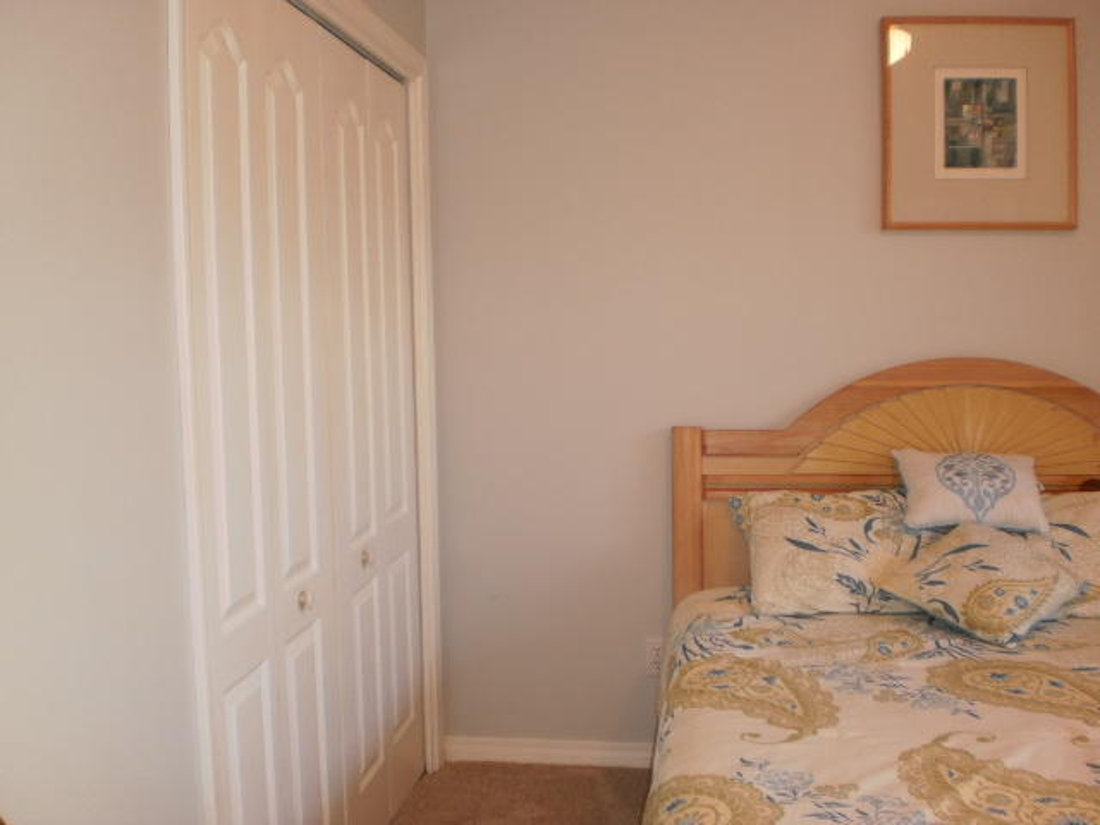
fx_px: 1144
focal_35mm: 36
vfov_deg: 39.7
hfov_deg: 51.4
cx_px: 550
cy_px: 412
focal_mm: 6.3
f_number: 3.1
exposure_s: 1/30
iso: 125
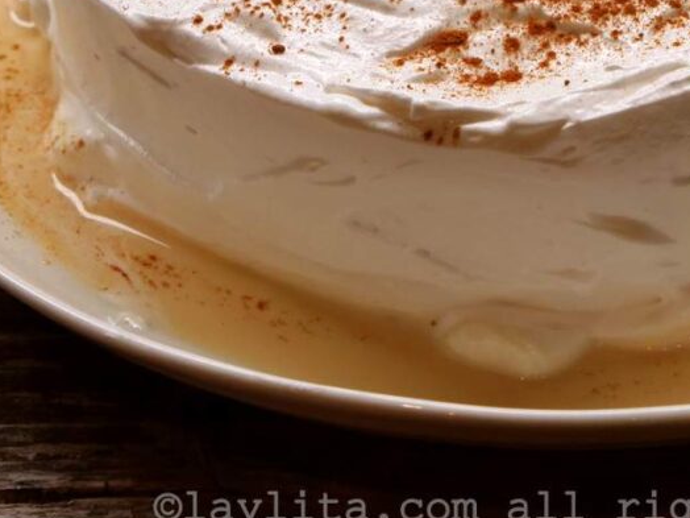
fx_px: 2492
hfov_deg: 15.7
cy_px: 28
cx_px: 561
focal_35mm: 125
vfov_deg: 11.8
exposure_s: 1/80
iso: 1250
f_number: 7.1
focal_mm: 32
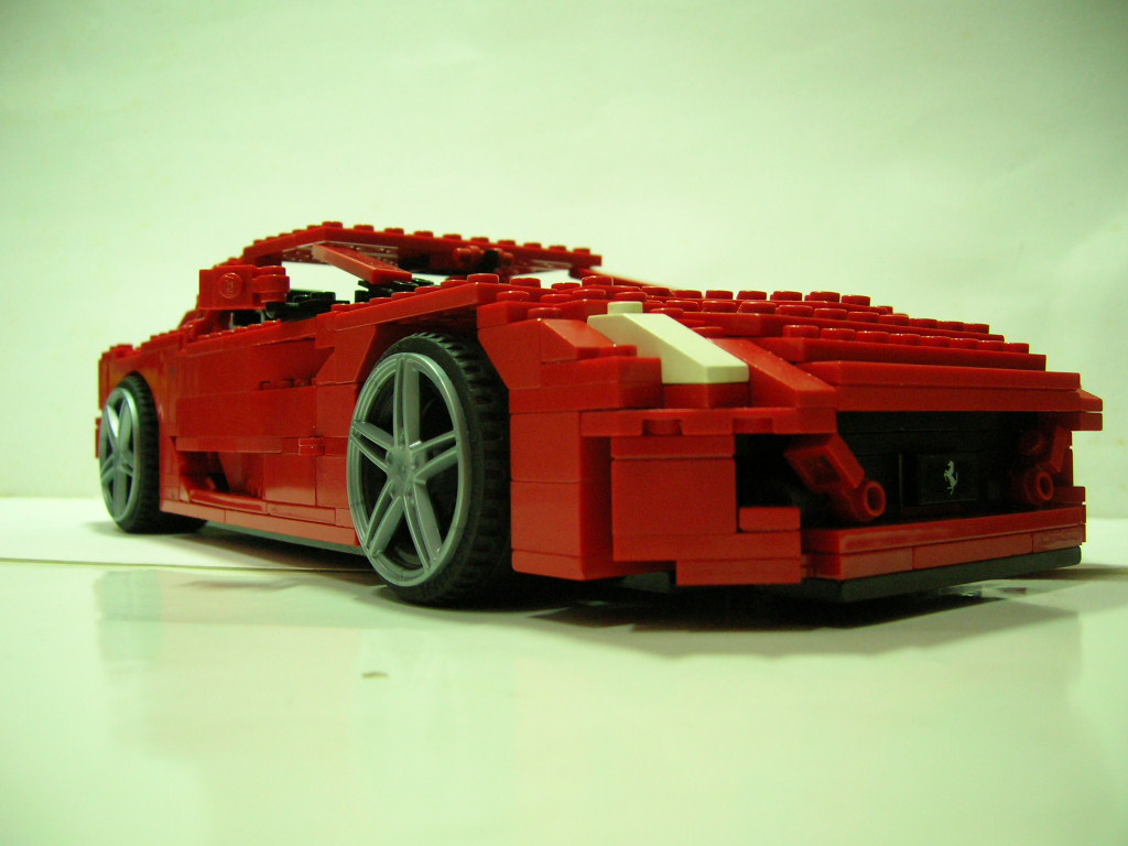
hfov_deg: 54.0
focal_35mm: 34
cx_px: 564
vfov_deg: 41.8
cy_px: 423
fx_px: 1108
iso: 135
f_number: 2.9
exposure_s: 1/4
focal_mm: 5.7
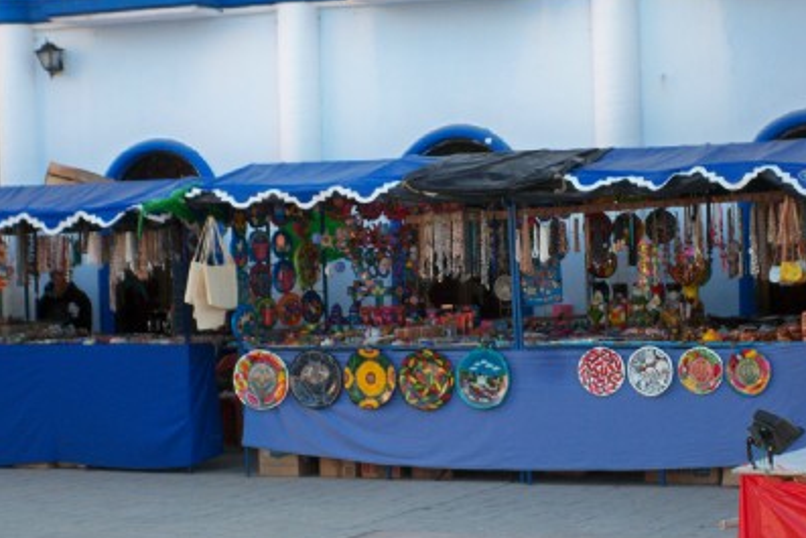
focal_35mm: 110
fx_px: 2464
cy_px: 252
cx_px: 402
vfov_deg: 12.5
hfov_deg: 18.6
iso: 160
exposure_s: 1/100
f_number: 5.7
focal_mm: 18.8
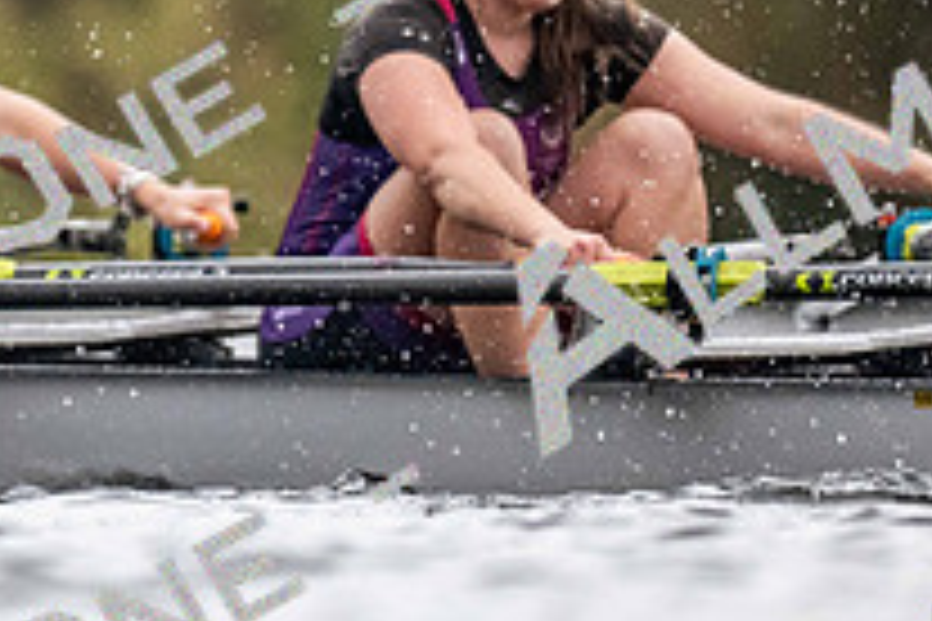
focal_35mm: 1678
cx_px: 131
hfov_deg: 1.2
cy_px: 29
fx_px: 43438
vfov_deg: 0.8
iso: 3200
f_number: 4
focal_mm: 600
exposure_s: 1/2500
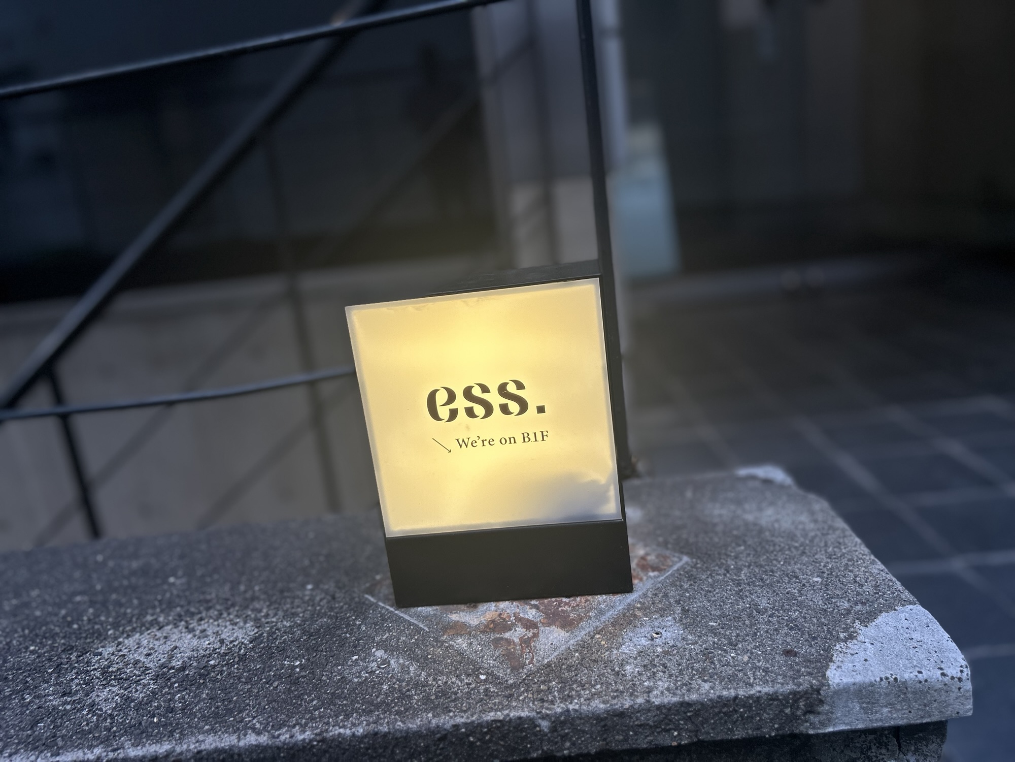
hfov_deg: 67.3
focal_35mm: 26
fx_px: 762
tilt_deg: -15.2
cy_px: 381
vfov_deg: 53.1
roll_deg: +6.6
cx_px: 508
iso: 32
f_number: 1.5
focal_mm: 5.7
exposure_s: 1/135
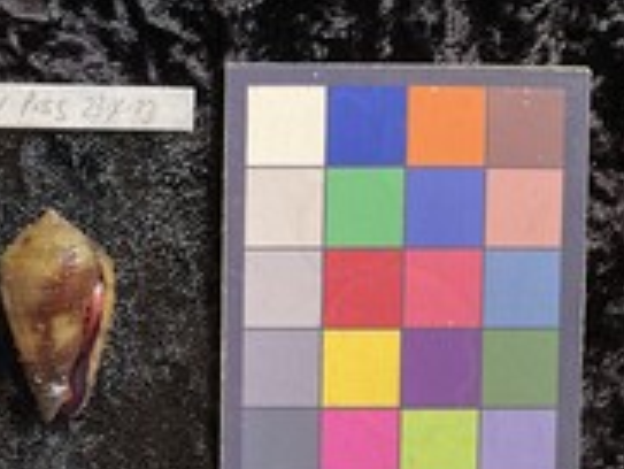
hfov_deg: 33.0
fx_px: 1010
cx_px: 93
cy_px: 416
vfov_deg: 25.4
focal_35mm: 56
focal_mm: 3
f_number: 1.8
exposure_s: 1/60
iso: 64
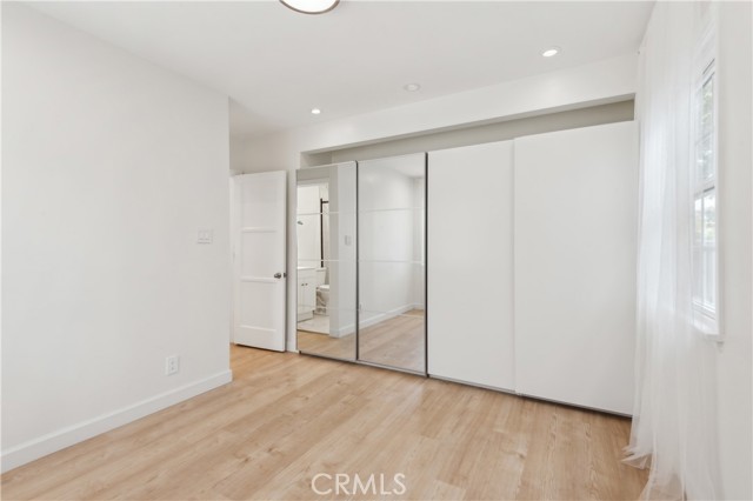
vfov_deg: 73.7
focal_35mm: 16
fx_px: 334
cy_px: 250
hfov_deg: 96.8
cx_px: 376
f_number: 11
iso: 125
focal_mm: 16
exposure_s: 1/8
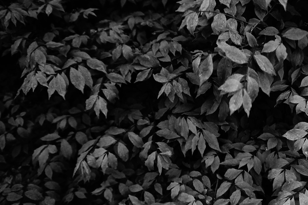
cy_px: 117
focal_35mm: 43
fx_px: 366
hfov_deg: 43.5
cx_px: 245
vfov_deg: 31.2
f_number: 3.5
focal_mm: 17
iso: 1600
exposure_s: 1/60
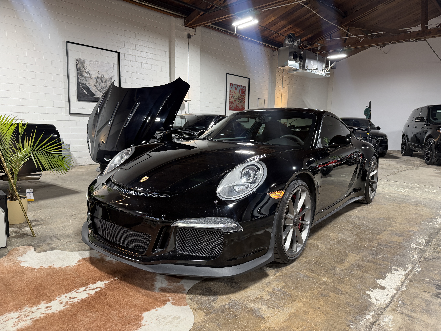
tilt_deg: -8.0
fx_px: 306
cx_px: 220
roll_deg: -0.5
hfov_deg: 71.6
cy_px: 166
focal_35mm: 24
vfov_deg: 56.8
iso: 160
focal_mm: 6.76
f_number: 1.78
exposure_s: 1/63
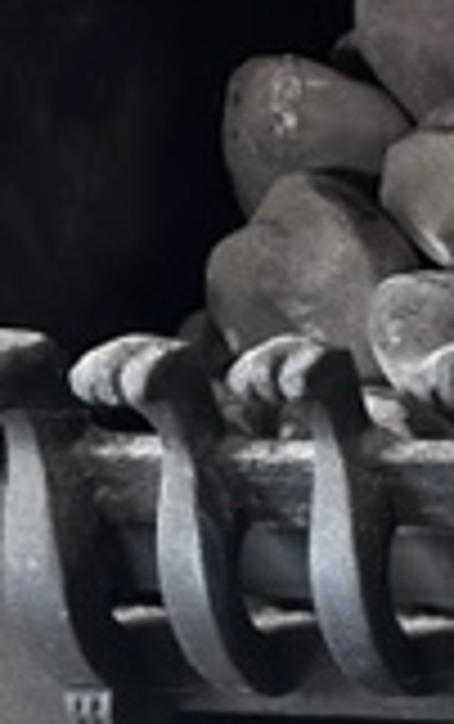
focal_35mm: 101
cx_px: 1281
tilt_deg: -33.3
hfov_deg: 10.2
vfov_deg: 19.4
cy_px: 868
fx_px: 1994
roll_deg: -1.0
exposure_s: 1/63
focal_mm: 6.86
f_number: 1.78
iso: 250
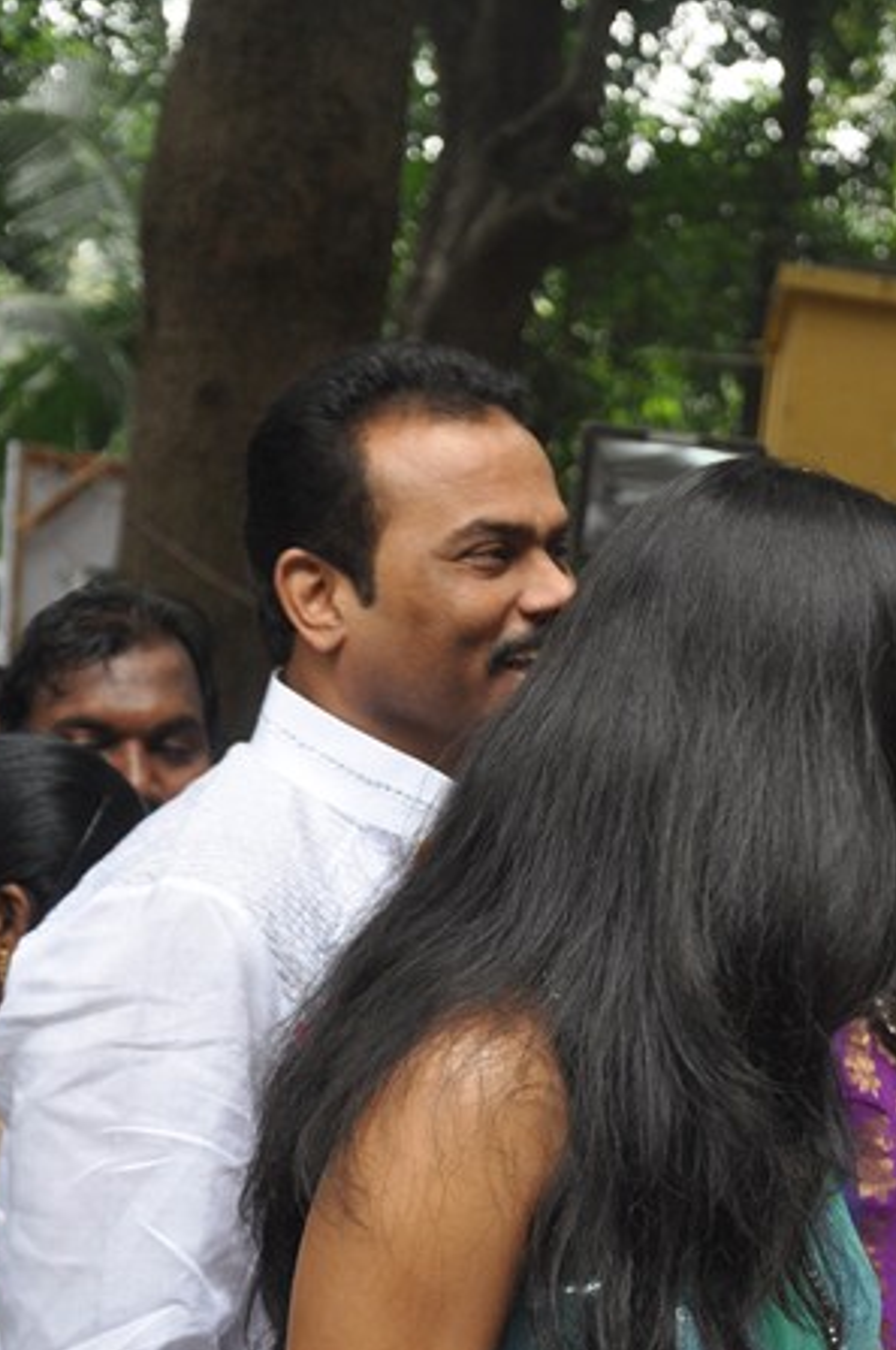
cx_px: 727
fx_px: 5014
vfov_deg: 15.2
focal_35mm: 134
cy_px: 1130
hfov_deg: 10.2
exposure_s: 1/80
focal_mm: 52
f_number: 5
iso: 400
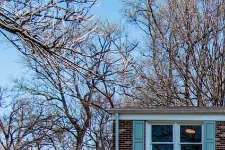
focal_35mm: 51
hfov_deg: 25.2
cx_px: 364
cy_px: 207
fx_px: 318
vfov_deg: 22.8
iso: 200
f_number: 9
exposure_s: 1/400
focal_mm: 10
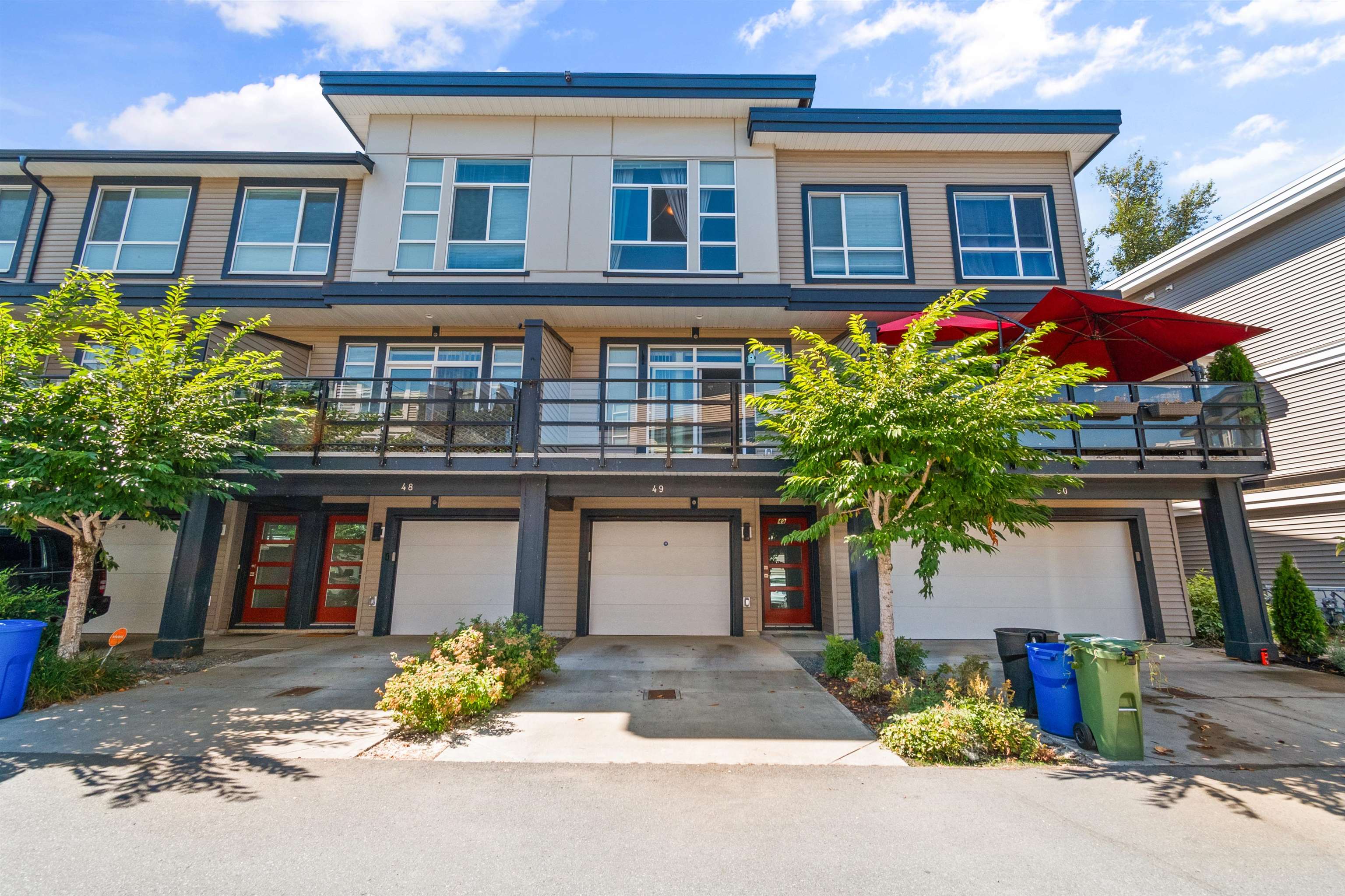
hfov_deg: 100.4
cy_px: 448
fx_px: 560
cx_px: 672
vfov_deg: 77.3
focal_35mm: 15
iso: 250
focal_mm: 10
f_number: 9
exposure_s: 1/250
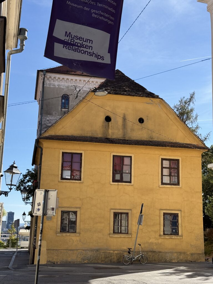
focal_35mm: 48
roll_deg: -1.9
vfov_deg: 39.7
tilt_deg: +11.8
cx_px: 106
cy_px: 142
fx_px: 394
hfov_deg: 30.3
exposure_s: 1/3534
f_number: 1.78
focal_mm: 6.76
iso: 64
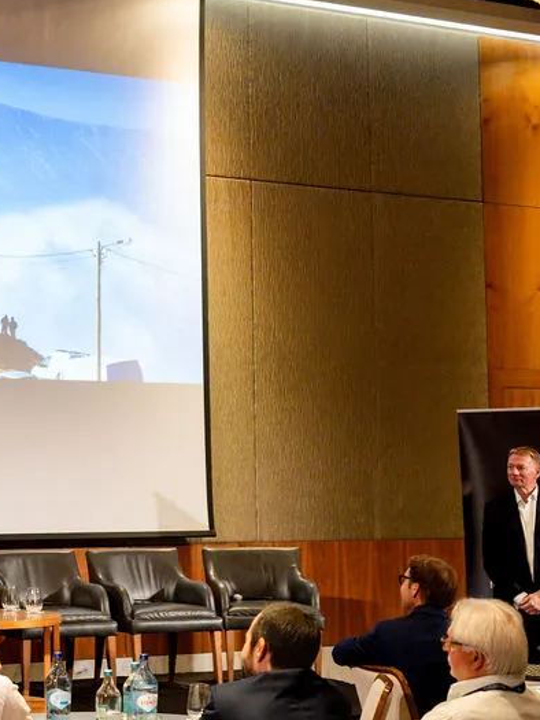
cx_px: 20
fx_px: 1476
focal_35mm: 71
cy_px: 384
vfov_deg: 27.4
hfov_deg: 20.2
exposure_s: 1/200
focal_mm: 35
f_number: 2.8
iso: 6400
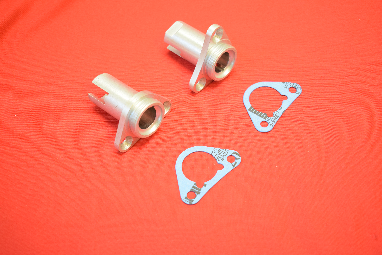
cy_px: 128
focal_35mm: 48
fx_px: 509
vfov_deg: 28.1
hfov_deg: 41.1
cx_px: 191
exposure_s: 1/60
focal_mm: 32
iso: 1250
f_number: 5
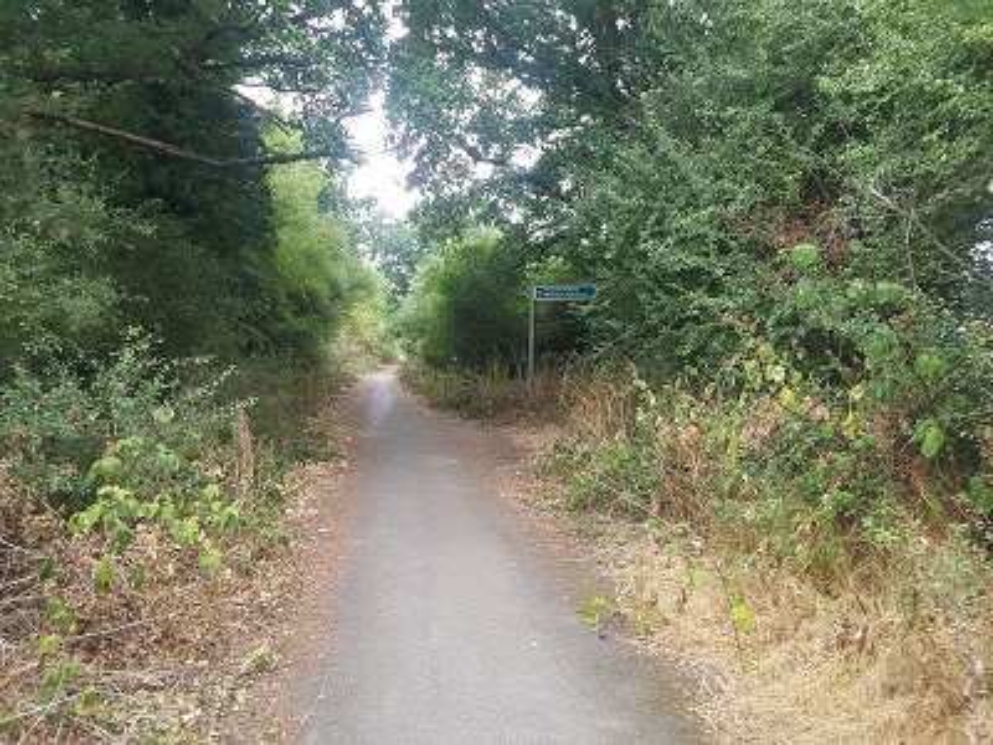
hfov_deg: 67.3
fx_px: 746
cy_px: 372
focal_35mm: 26
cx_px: 496
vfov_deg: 53.1
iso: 80
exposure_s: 1/50
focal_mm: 4.2
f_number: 1.7
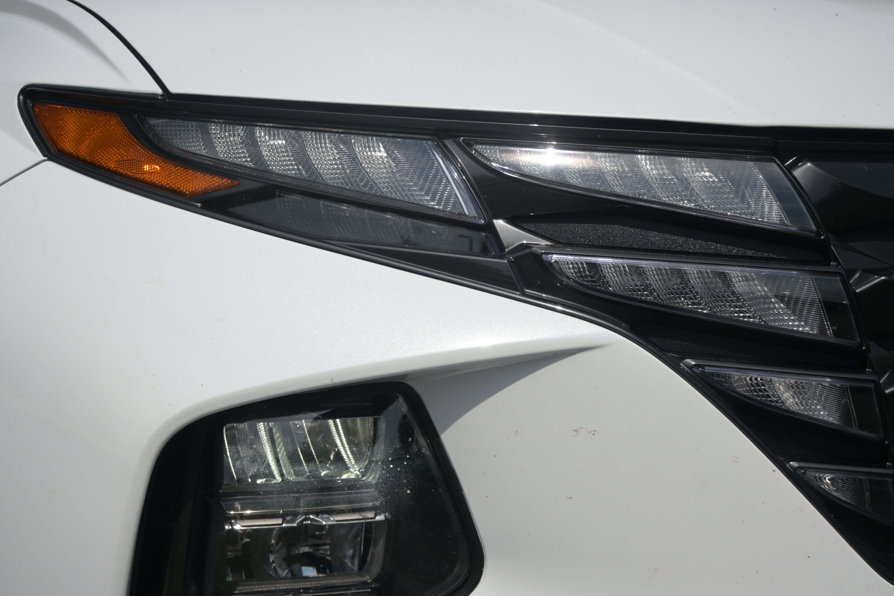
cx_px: 447
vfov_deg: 33.6
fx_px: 987
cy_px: 298
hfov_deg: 48.7
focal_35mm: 40
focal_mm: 26.5
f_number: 4.5
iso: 100
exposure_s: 1/3200
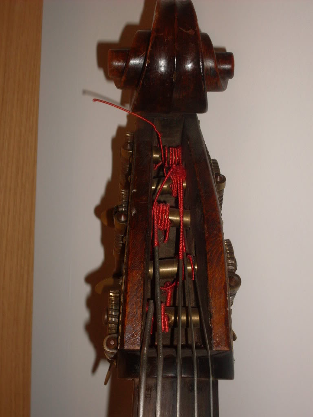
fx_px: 723
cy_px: 208
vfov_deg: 32.2
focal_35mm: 60
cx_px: 156
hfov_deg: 24.4
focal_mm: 9.9
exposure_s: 1/45
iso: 100
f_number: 3.4
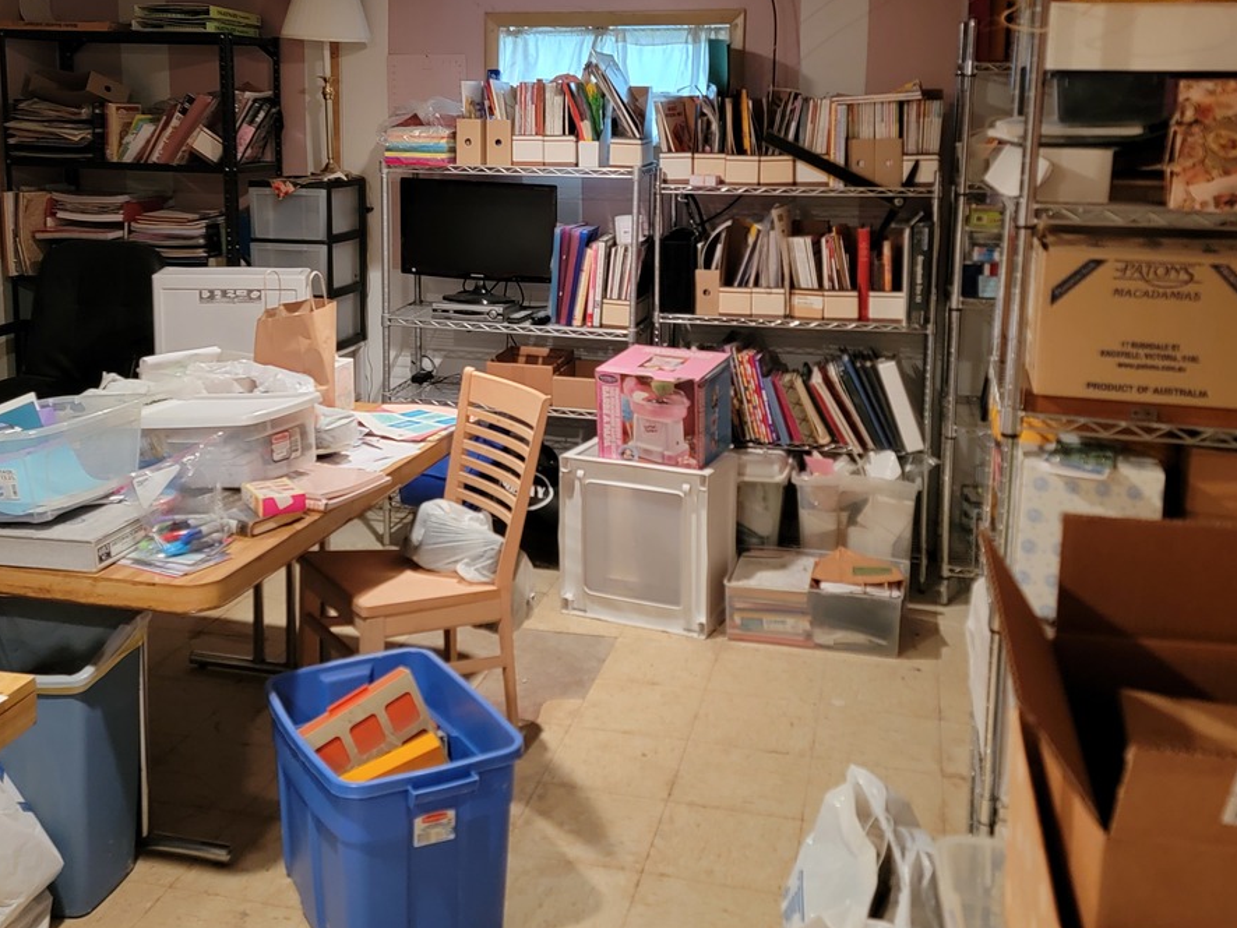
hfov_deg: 47.7
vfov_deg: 36.3
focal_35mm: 39
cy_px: 287
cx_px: 532
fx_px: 1394
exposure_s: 1/40
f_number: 1.8
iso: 400
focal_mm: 6.7
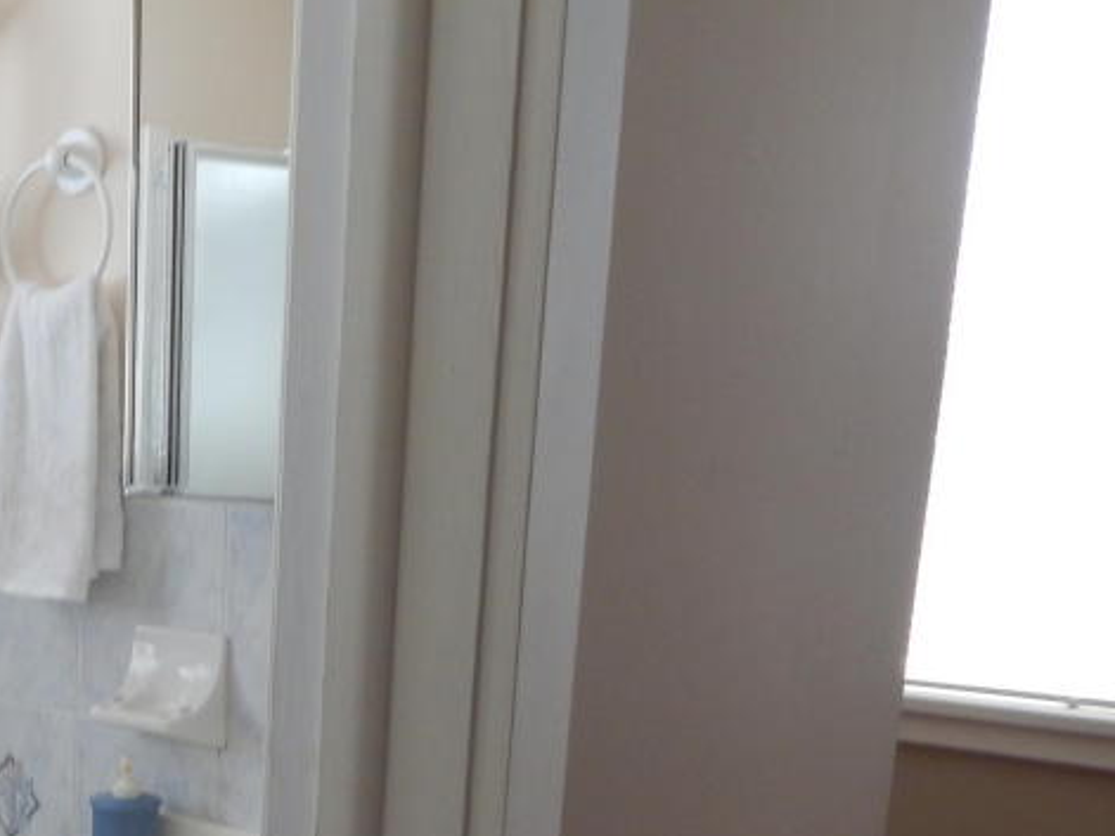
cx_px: -57
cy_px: 739
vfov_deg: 28.1
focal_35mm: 50
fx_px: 1610
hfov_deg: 34.0
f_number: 3
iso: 160
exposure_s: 1/30
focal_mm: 4
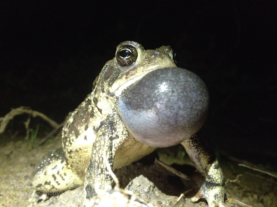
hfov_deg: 52.6
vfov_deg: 40.7
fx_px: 280
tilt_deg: -2.9
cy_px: 104
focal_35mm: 35
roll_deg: -4.3
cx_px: 138
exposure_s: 1/15
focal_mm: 4.28
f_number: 2.4
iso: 640
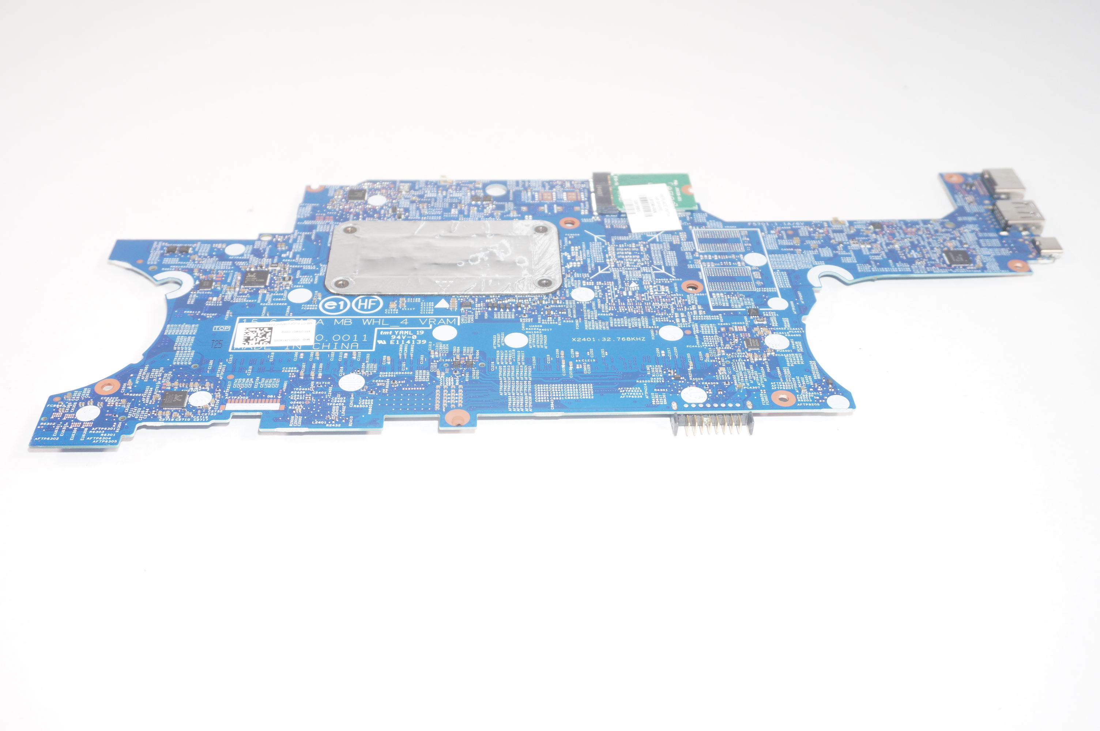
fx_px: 1099
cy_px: 366
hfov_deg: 53.2
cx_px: 550
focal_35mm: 36
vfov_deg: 36.8
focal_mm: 24
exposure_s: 1/160
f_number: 5.6
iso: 400
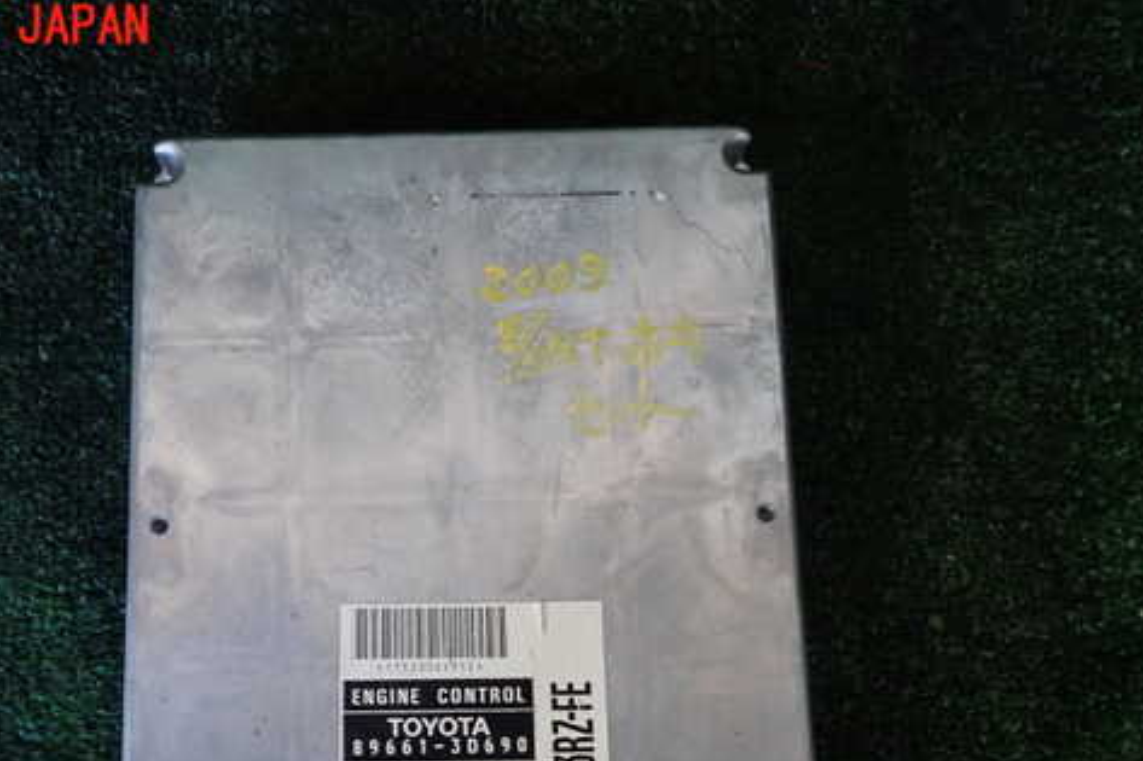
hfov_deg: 56.6
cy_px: 541
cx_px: 435
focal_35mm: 33
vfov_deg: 39.2
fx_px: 1047
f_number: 2
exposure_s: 1/60
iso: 160
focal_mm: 4.5
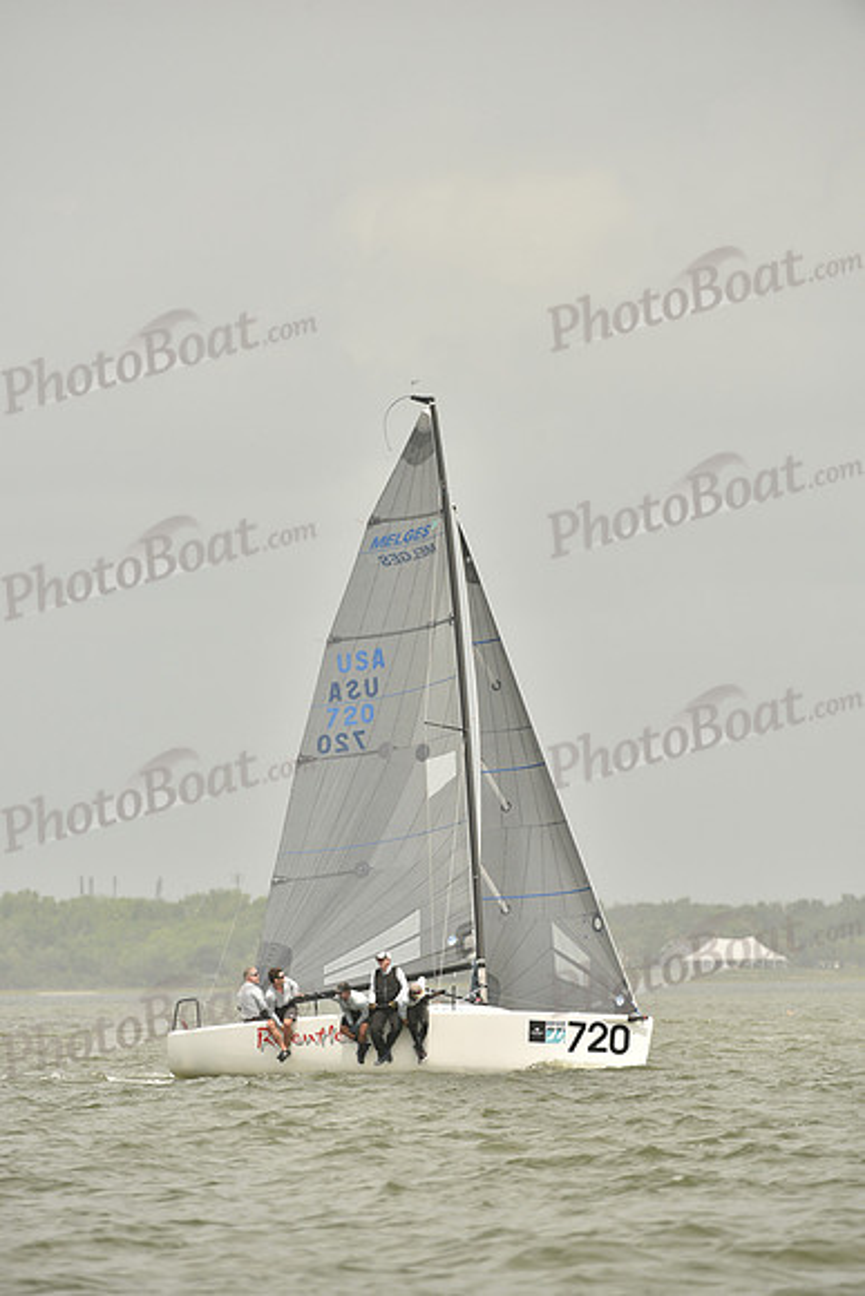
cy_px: 648
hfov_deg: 3.4
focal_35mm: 400
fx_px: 14407
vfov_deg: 5.2
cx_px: 432
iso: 320
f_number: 7.1
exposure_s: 1/1250
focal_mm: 400
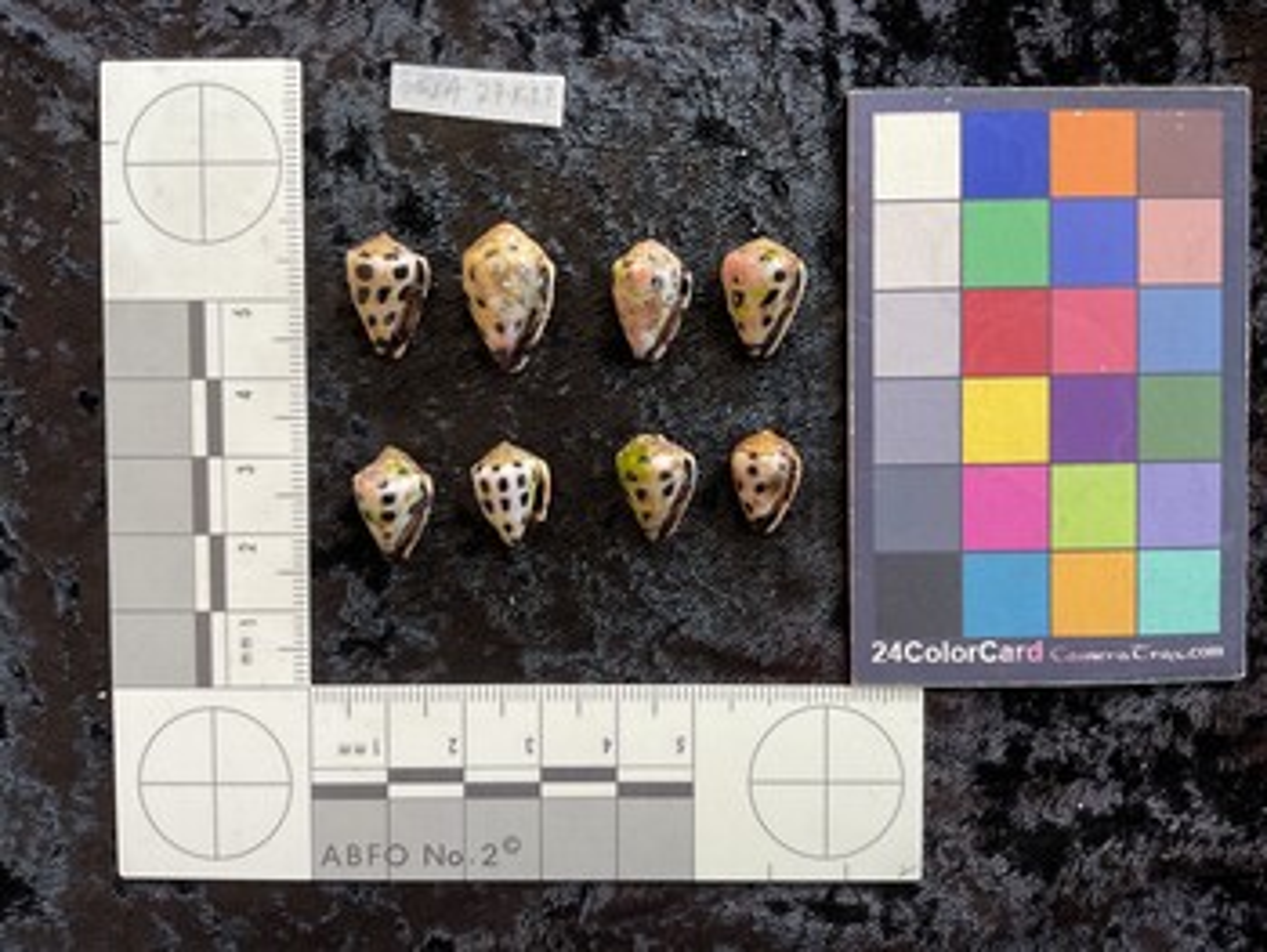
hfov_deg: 61.6
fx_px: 1062
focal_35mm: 29
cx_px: 634
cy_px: 476
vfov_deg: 48.3
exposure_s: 1/120
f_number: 1.8
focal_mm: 3
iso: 64
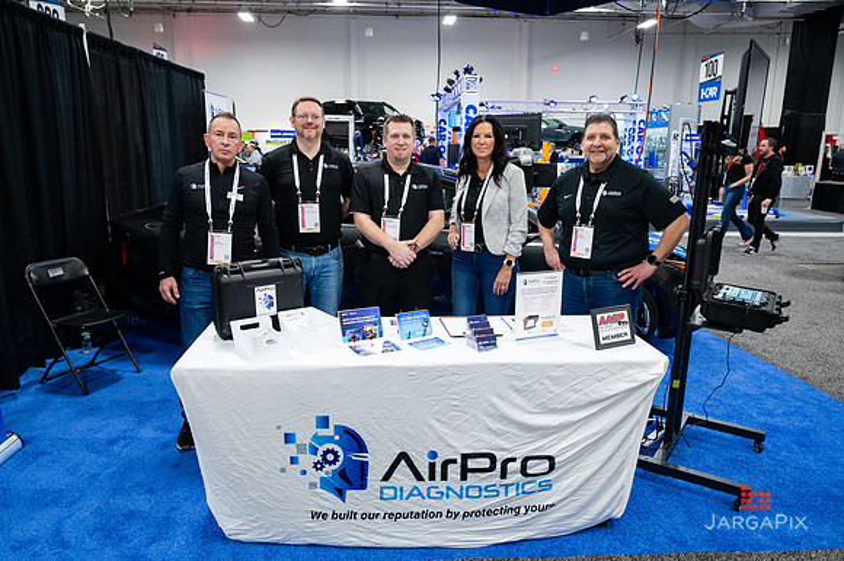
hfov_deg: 70.0
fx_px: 603
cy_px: 286
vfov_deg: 50.0
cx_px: 408
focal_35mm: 26
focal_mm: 24
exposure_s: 1/200
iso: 2500
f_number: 3.2
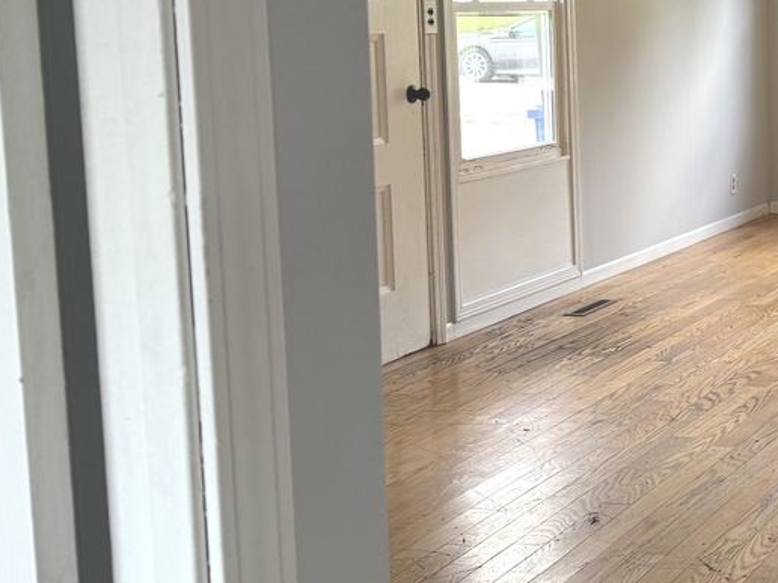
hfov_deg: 25.5
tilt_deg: -7.1
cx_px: 969
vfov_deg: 21.8
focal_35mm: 67
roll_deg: +0.2
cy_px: 178
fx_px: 1506
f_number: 1.78
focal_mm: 6.76
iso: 125
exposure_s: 1/191
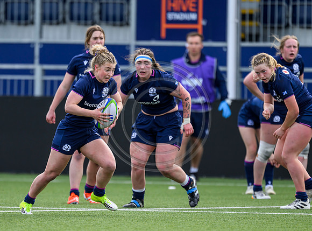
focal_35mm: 789
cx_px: 87
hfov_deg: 2.5
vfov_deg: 1.9
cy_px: 113
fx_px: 7074
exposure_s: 1/1600
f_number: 4
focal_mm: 560
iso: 500
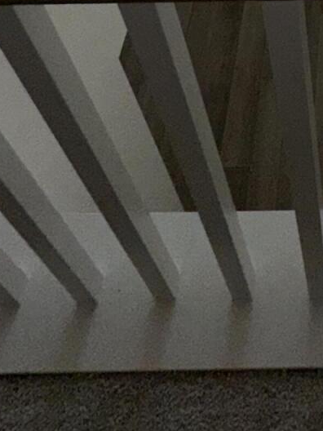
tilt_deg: -33.1
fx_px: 659
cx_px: 378
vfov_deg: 22.0
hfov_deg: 25.0
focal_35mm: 53
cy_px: -345
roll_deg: -0.6
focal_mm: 2.22
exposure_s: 1/1159
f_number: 2.2
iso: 32
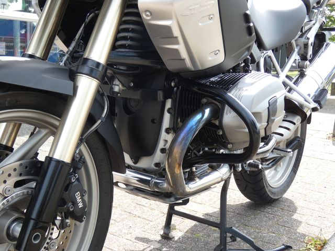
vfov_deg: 31.5
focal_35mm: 46
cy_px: 126
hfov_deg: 41.2
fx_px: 445
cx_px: 168
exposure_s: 1/100
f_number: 3.8
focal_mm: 8.2
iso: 80
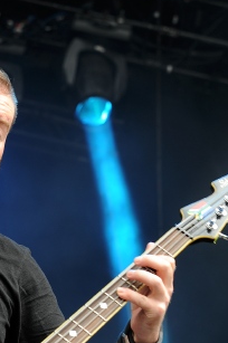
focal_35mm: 164
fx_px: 1561
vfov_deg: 12.4
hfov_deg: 8.3
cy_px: 332
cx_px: -18
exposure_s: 1/250
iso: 200
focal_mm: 70
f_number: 6.3
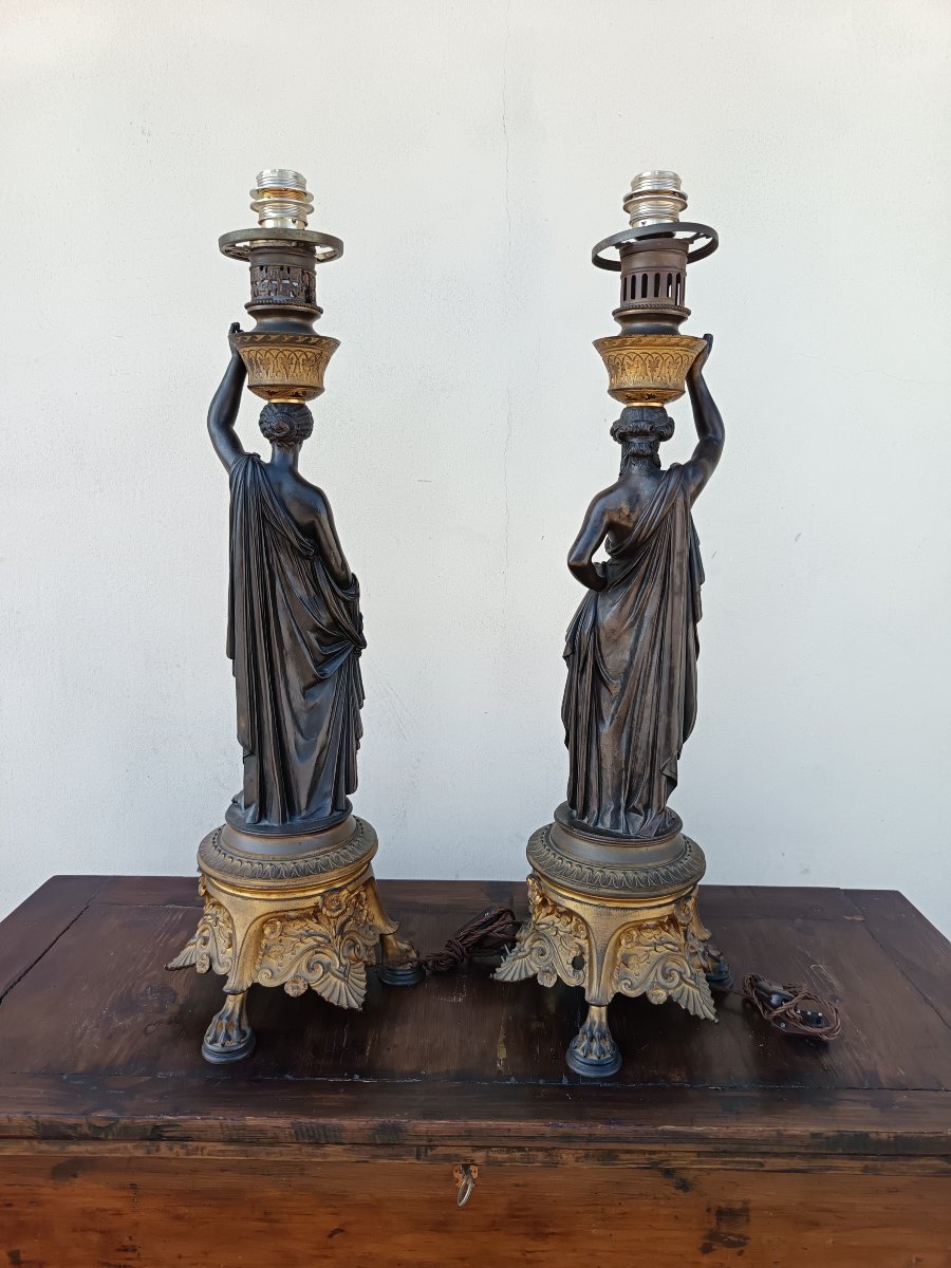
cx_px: 476
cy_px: 634
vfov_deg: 71.6
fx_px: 879
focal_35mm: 24
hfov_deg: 56.8
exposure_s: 1/114
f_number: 1.75
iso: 100
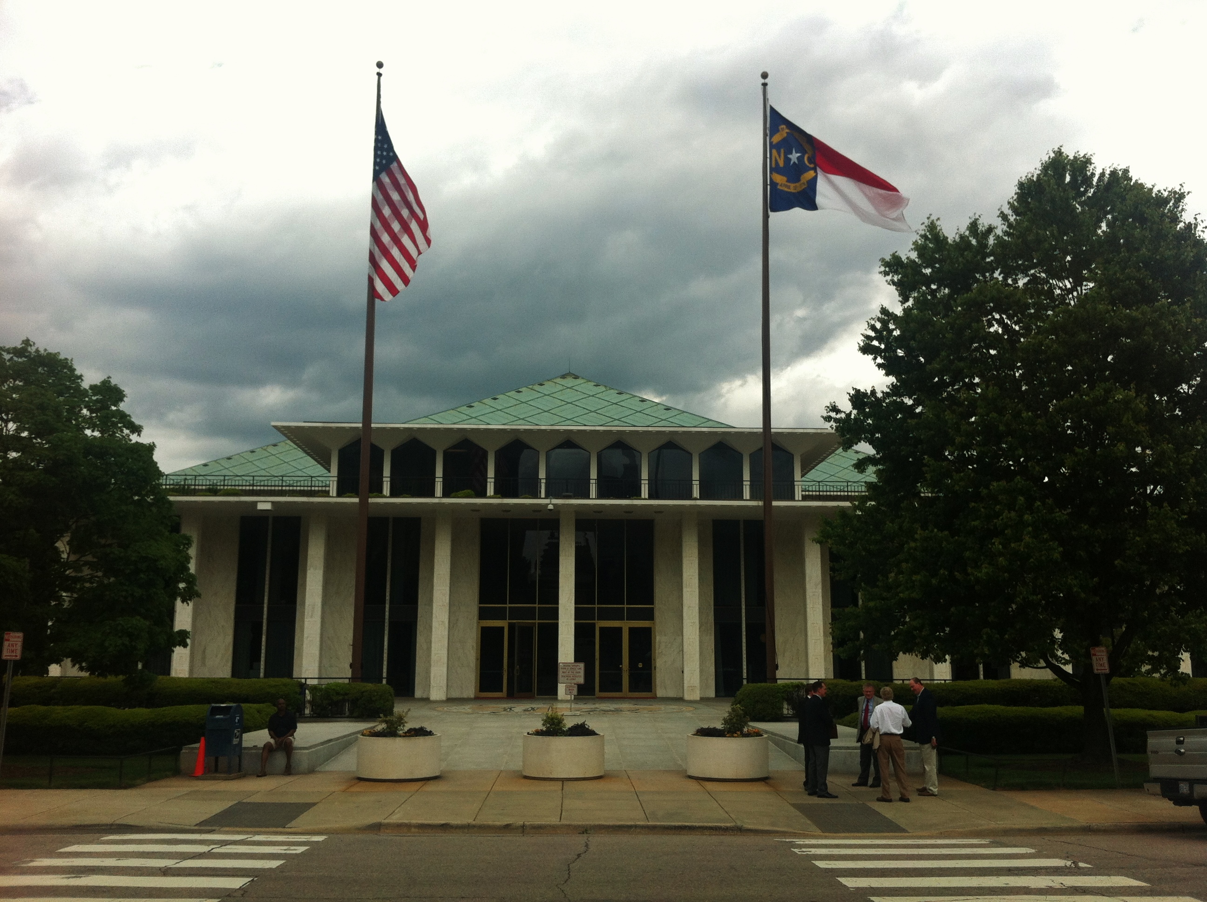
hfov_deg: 52.7
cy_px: 451
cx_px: 604
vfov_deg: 40.6
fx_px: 1219
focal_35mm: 35
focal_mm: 3.85
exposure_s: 1/1508
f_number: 2.8
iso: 80
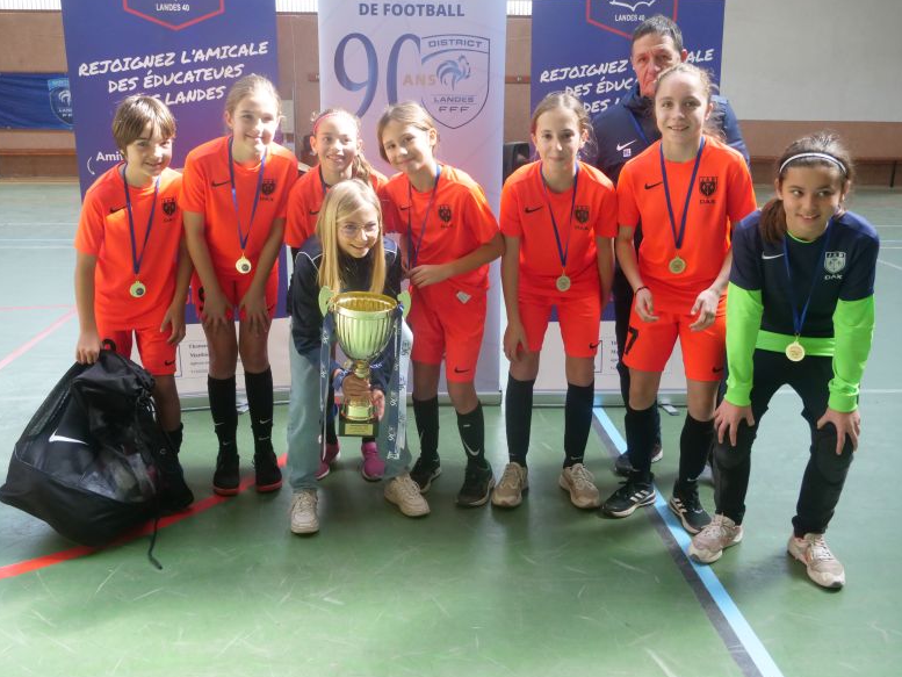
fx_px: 912
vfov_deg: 40.7
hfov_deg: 52.6
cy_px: 337
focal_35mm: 35
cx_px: 440
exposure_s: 1/250
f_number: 5.6
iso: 2500
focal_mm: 17
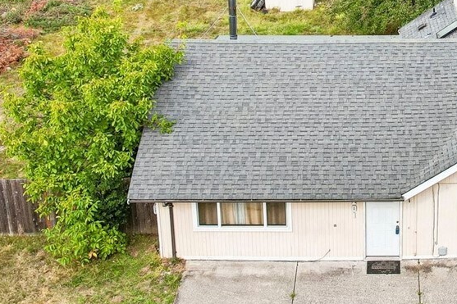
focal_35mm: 67
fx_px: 850
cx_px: 390
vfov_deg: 19.9
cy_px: 24
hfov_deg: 29.1
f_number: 2.8
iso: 130
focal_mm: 8.4
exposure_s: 1/1500
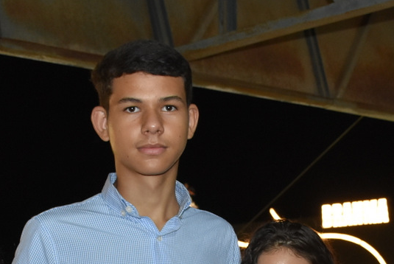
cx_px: 226
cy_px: 305
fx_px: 989
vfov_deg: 14.7
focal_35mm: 90
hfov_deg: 22.5
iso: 1600
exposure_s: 1/60
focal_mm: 23
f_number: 5.6
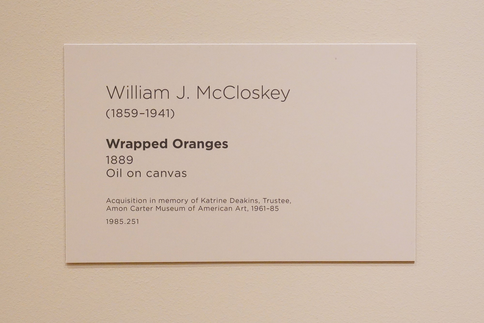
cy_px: 162
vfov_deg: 23.4
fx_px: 780
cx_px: 242
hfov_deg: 34.5
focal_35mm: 58
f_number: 6.3
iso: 8000
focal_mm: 58
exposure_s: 1/100
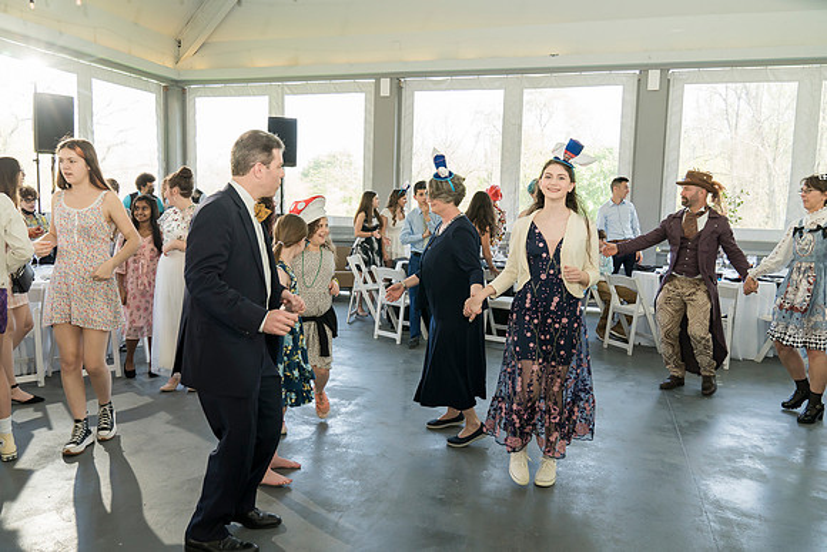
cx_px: 414
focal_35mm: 28
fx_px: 643
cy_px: 276
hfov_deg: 65.5
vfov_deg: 46.4
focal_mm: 28
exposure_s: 1/160
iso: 1250
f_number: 6.3
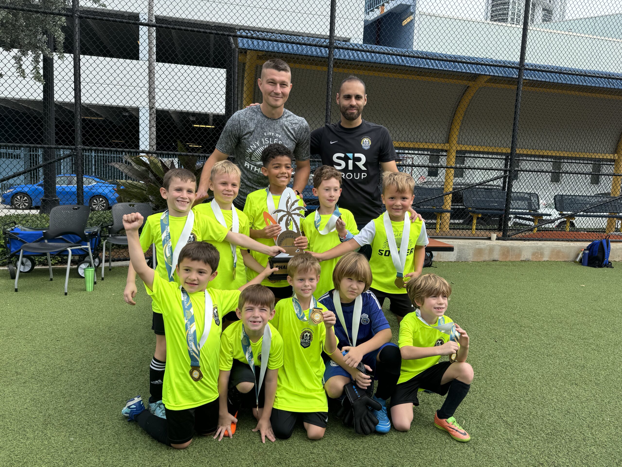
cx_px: 311
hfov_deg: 71.6
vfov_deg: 56.8
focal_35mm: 24
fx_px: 431
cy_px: 234
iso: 80
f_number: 1.78
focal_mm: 6.86
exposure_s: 1/2041
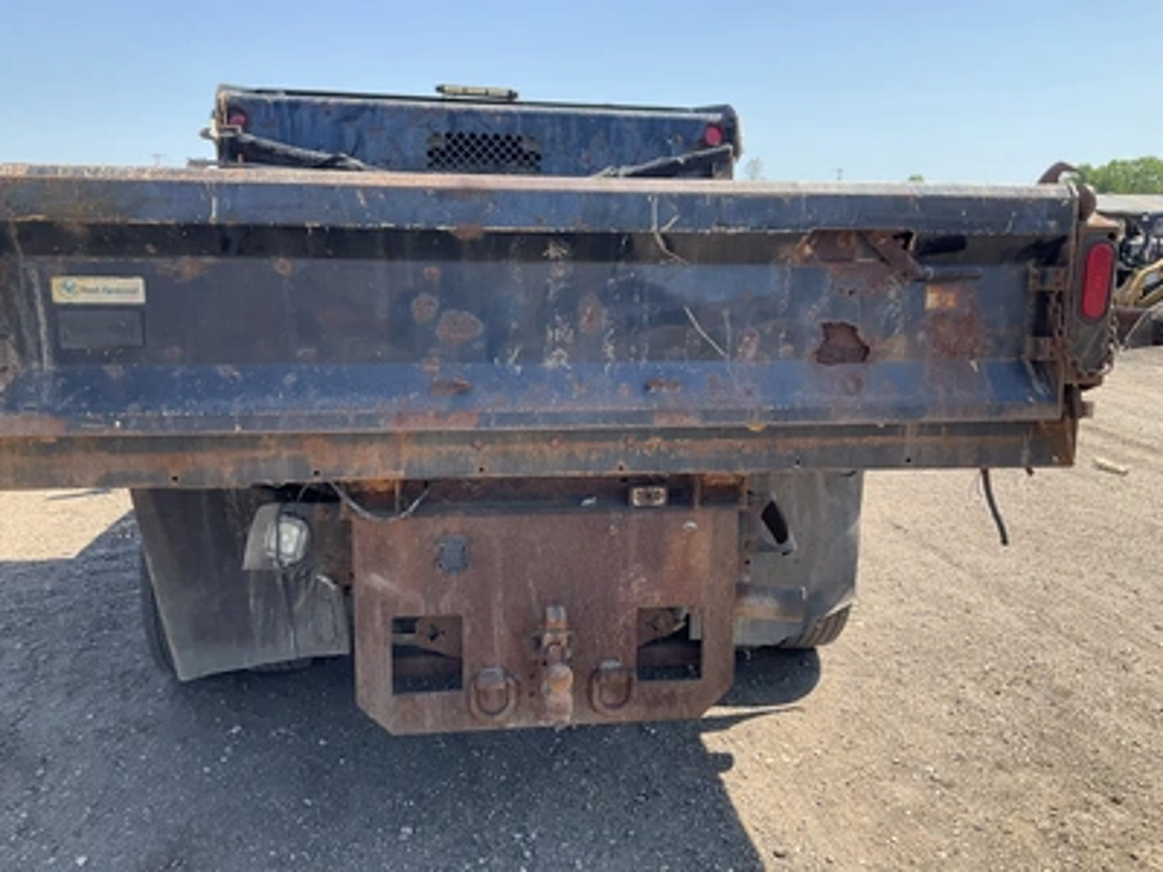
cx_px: 582
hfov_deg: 61.7
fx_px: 974
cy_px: 436
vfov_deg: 48.2
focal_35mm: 29
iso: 25
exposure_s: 1/666
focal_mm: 3
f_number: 1.8
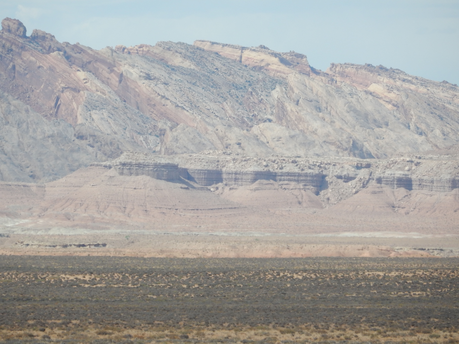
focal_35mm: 450
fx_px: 5967
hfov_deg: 4.4
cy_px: 172
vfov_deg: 3.3
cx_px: 230
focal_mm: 80.3
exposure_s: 1/500
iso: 125
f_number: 6.3
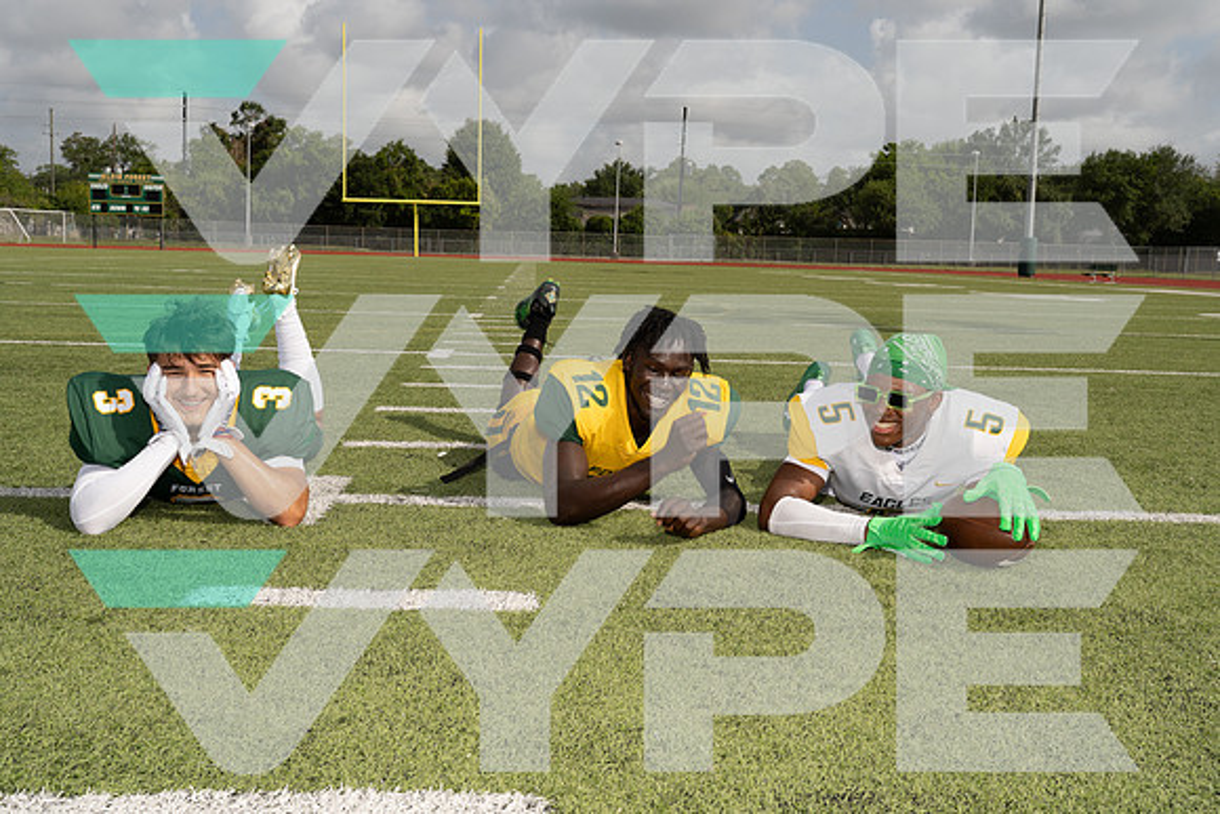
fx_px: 1288
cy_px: 407
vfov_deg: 35.1
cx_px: 610
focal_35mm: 38
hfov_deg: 50.7
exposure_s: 1/250
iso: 100
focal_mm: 38
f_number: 11
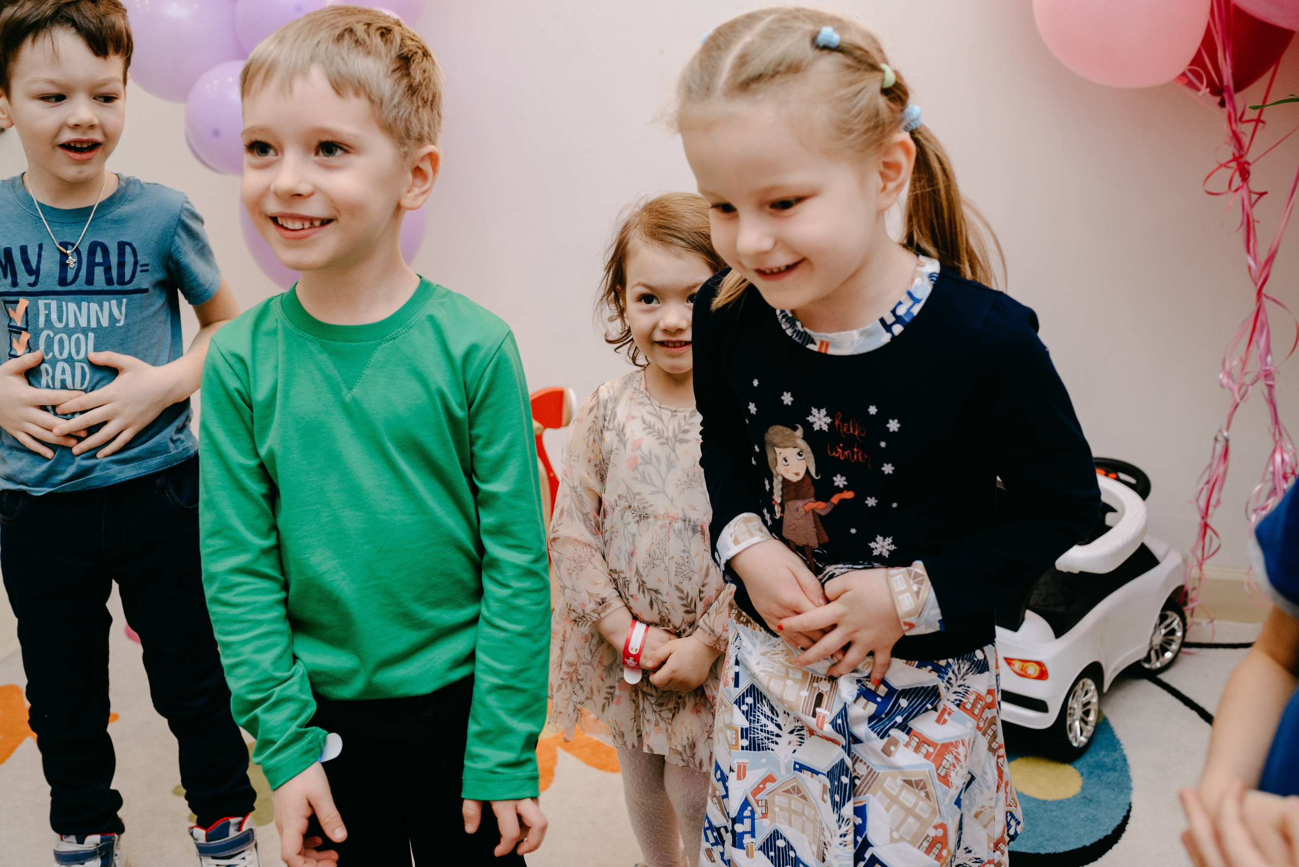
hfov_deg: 54.4
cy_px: 434
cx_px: 650
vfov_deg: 37.9
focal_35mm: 35
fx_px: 1263
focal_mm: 35
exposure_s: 1/160
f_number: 3.5
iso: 400
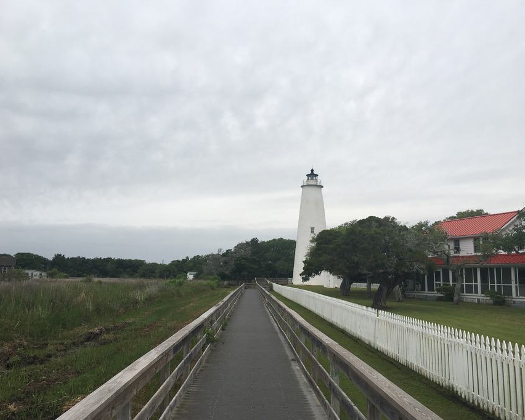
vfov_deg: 47.1
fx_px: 482
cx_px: 270
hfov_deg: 57.2
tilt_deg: +8.4
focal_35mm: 31
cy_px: 215
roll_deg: -2.3
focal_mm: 4.15
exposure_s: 1/228
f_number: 2.2
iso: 25
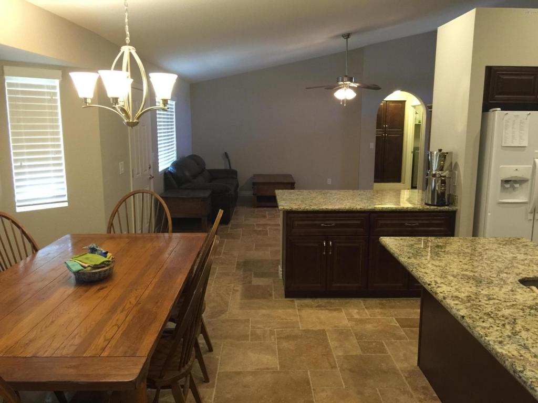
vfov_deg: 48.2
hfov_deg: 61.7
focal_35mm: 29
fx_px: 451
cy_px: 202
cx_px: 269
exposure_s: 1/15
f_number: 2.2
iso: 125
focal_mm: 4.15
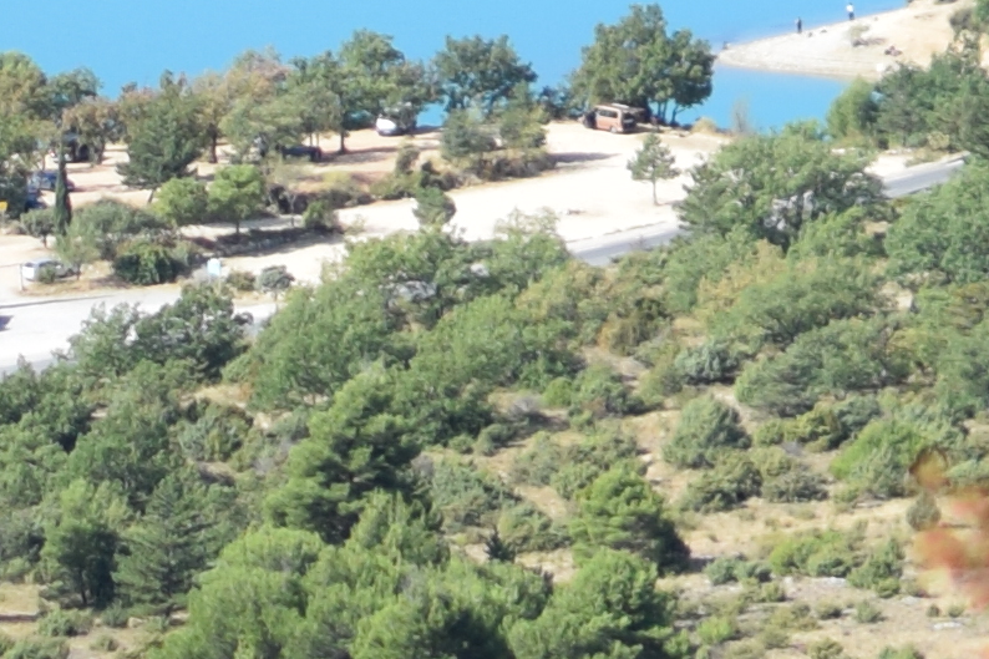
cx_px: 1148
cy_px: -955
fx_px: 10897
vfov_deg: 3.4
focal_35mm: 397
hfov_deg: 5.2
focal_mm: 35
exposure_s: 1/4000
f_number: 1.8
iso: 200
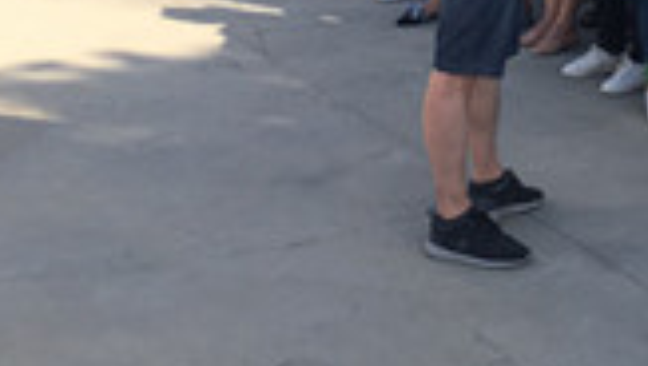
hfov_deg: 20.9
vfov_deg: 11.7
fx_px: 1668
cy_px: -269
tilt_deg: -2.1
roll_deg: +0.6
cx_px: 724
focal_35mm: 97
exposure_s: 1/680
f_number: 2.2
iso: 25
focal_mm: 4.15
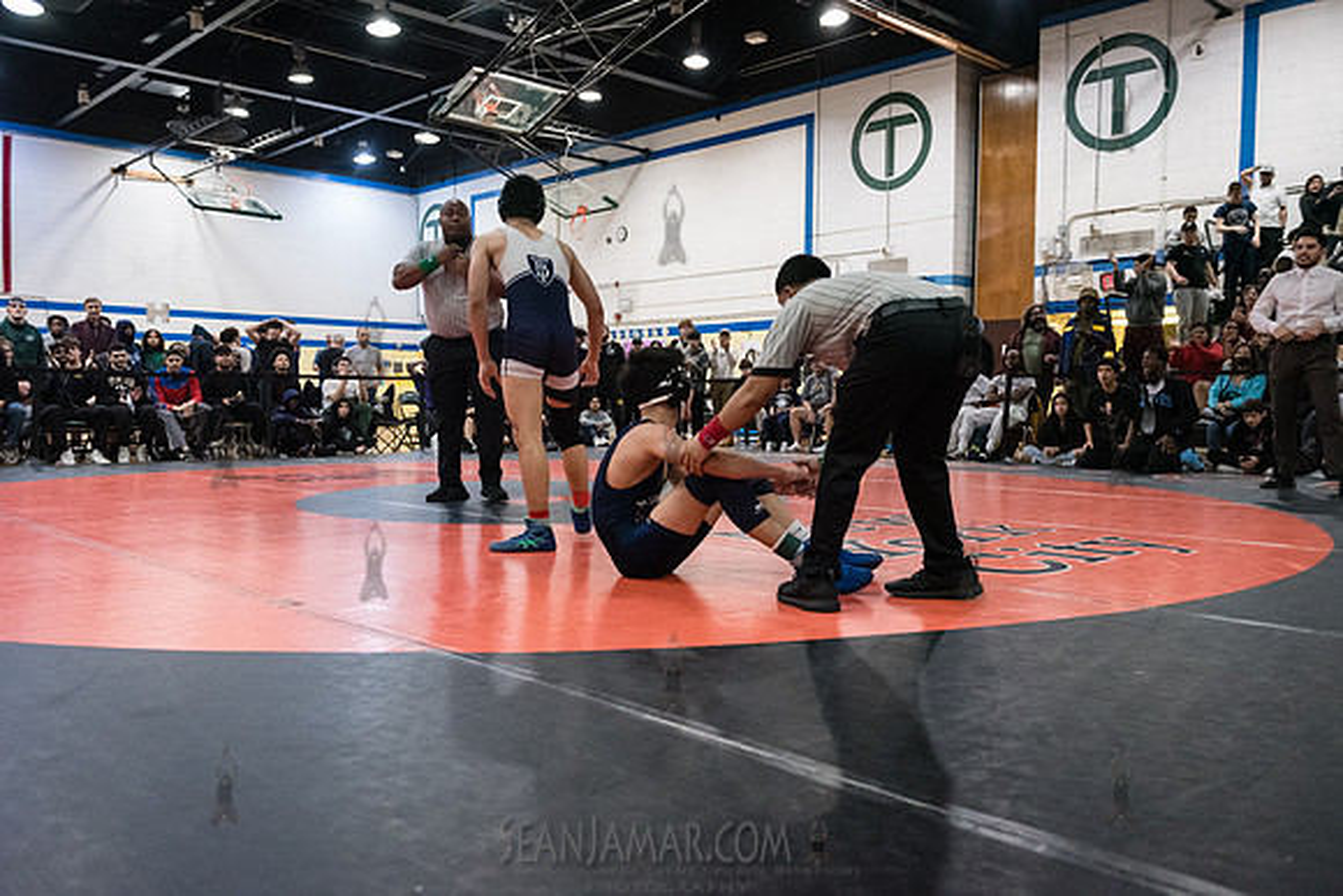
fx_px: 1045
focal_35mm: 28
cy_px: 448
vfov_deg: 46.4
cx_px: 672
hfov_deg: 65.5
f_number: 3.2
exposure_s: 1/500
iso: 8000
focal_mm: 28
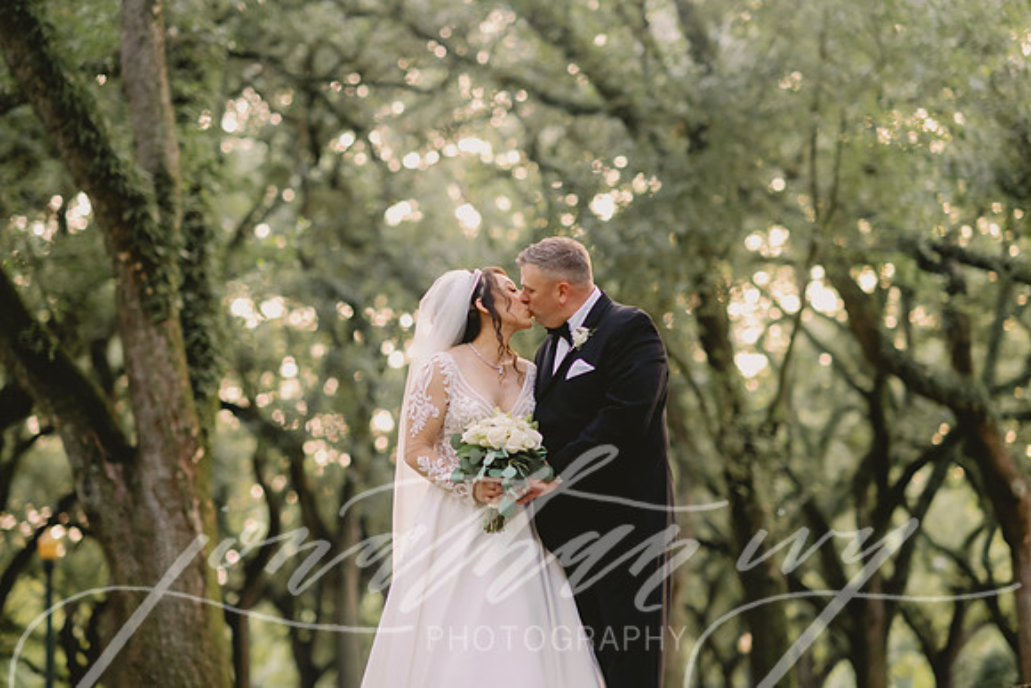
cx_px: 470
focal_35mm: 92
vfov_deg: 14.8
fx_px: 2648
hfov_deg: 22.0
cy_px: 314
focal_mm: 85
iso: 1250
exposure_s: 1/400
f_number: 2
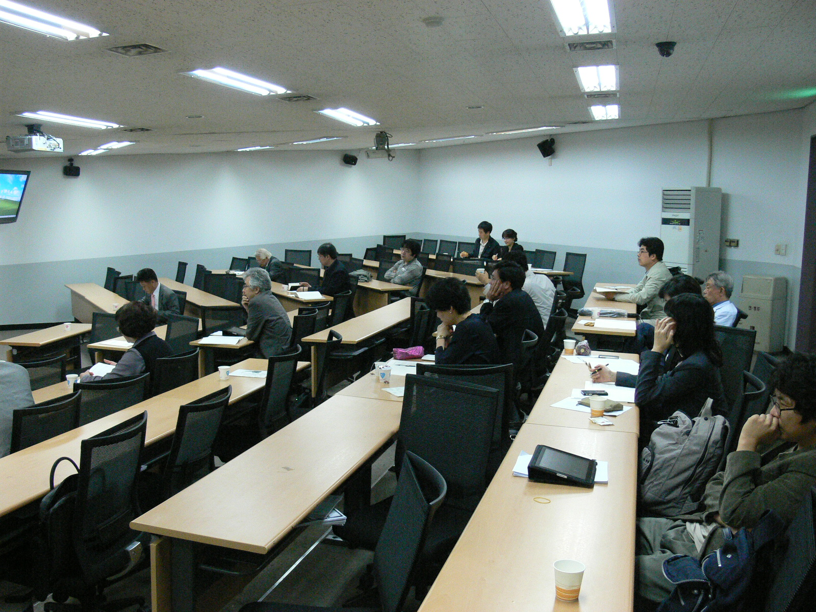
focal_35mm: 35
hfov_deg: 52.6
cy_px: 306
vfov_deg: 40.7
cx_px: 408
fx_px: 825
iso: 400
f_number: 3.6
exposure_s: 1/50
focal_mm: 7.4
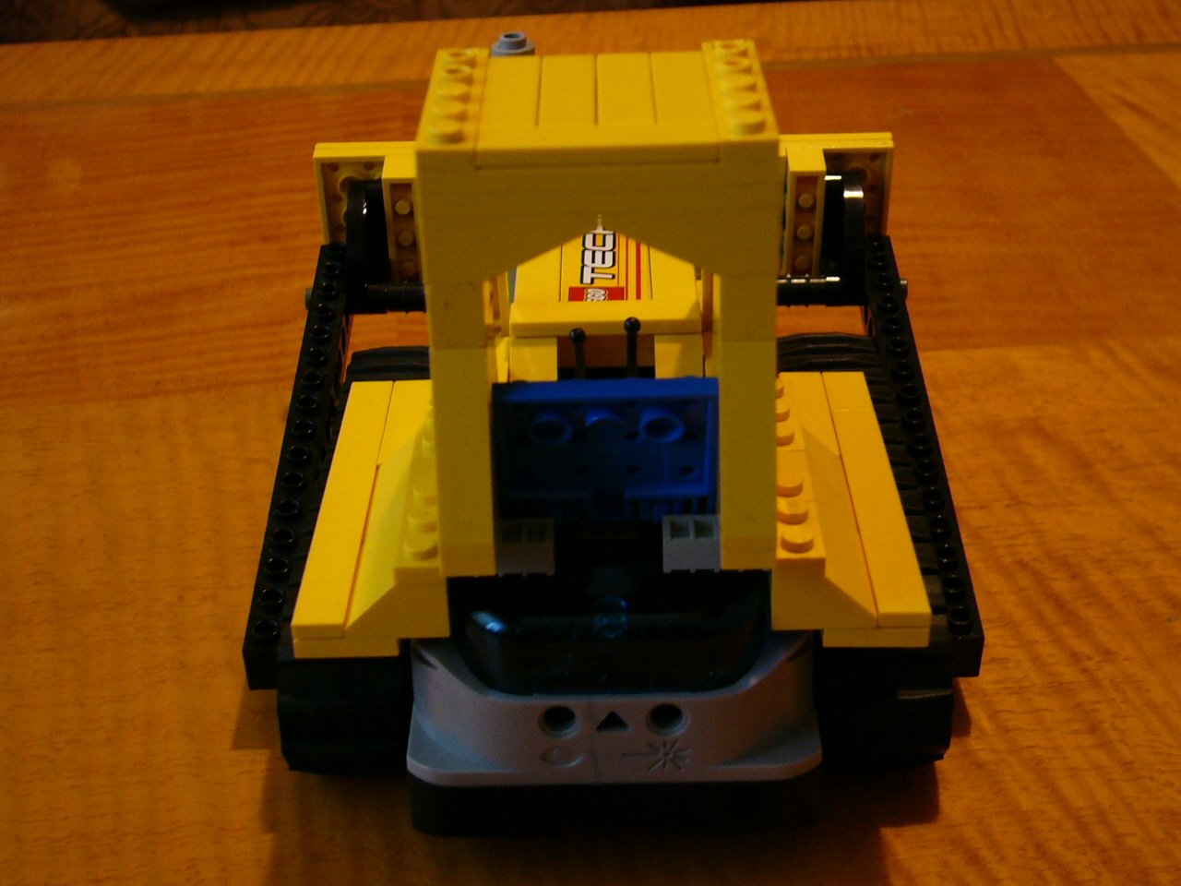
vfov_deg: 27.5
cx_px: 590
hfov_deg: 36.2
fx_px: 1808
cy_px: 443
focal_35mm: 53
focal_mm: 8.8
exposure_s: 1/8
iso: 200
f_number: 3.4
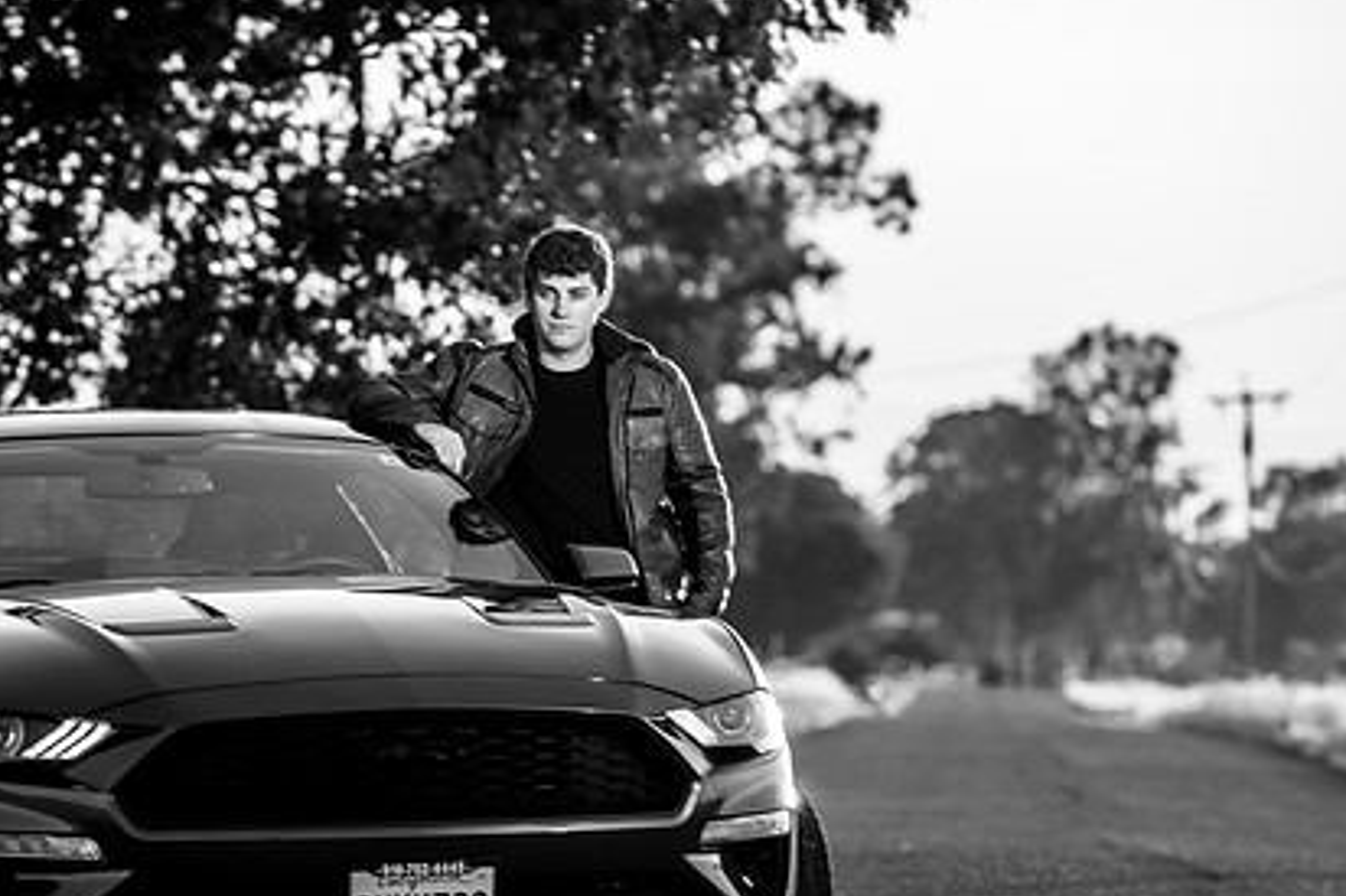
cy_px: 556
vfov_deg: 4.5
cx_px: 417
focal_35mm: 307
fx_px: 11473
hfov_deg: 6.7
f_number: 5.6
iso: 50
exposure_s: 1/100
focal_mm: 200
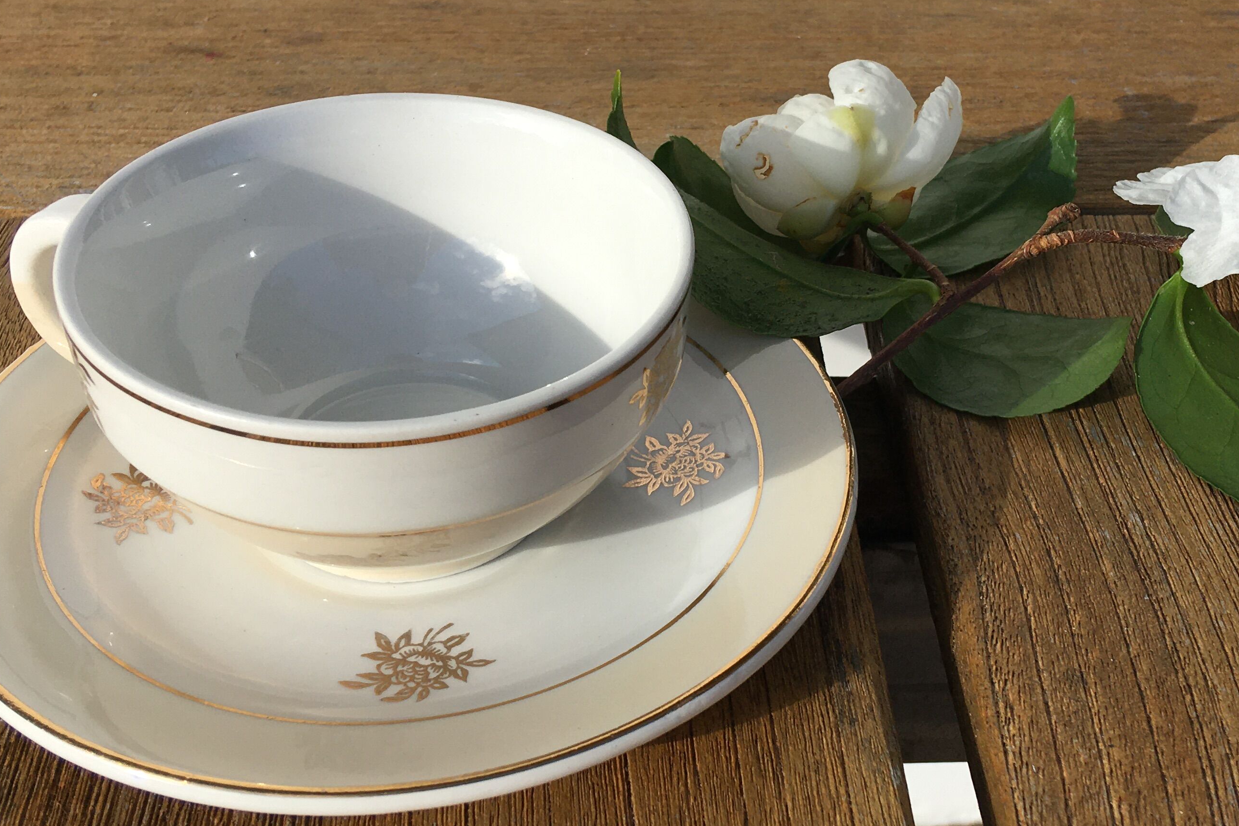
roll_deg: -3.2
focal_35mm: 47
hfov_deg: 41.7
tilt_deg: -34.7
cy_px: 341
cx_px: 760
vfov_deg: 28.6
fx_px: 1618
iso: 25
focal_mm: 4.15
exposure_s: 1/1570
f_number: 2.2
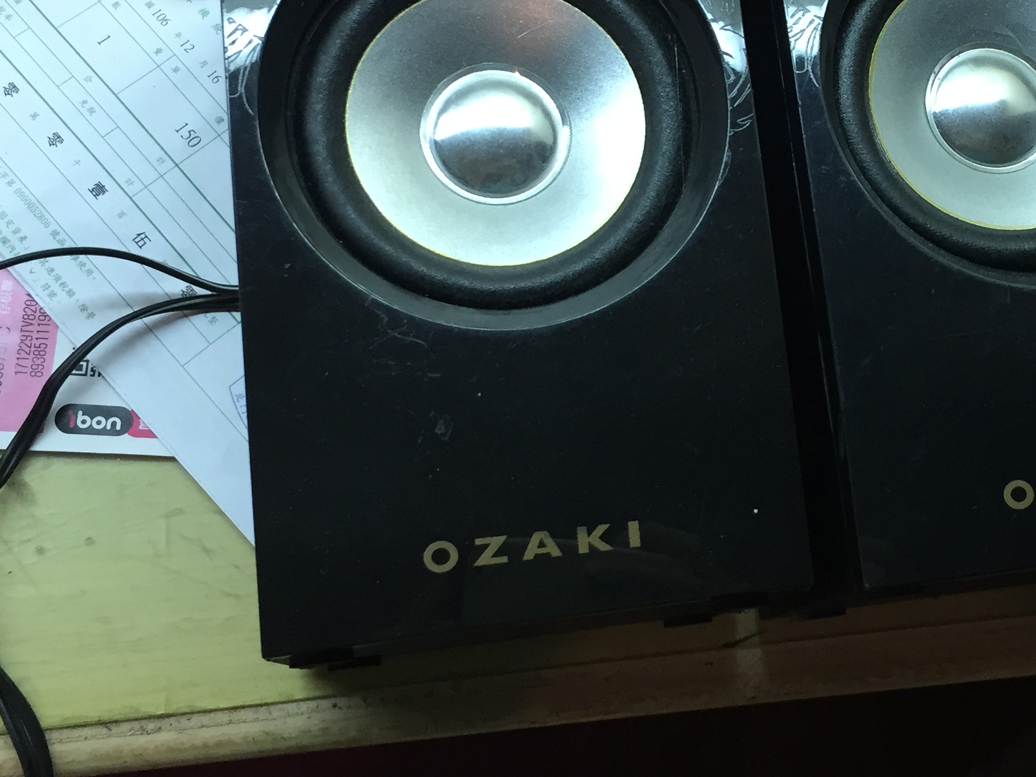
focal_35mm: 59
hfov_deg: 31.9
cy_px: 245
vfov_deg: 24.7
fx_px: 1766
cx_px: 814
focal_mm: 4.15
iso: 32
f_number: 2.2
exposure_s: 1/30
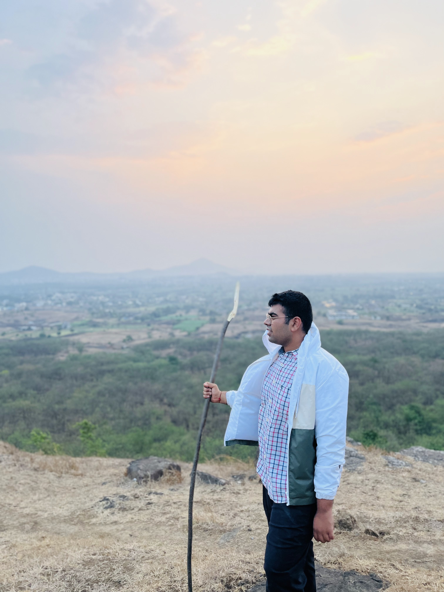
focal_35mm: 26
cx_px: 222
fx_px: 445
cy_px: 296
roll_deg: +1.0
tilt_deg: -3.6
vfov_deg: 67.3
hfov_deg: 53.1
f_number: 1.6
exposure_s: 1/188
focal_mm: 5.1
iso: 40
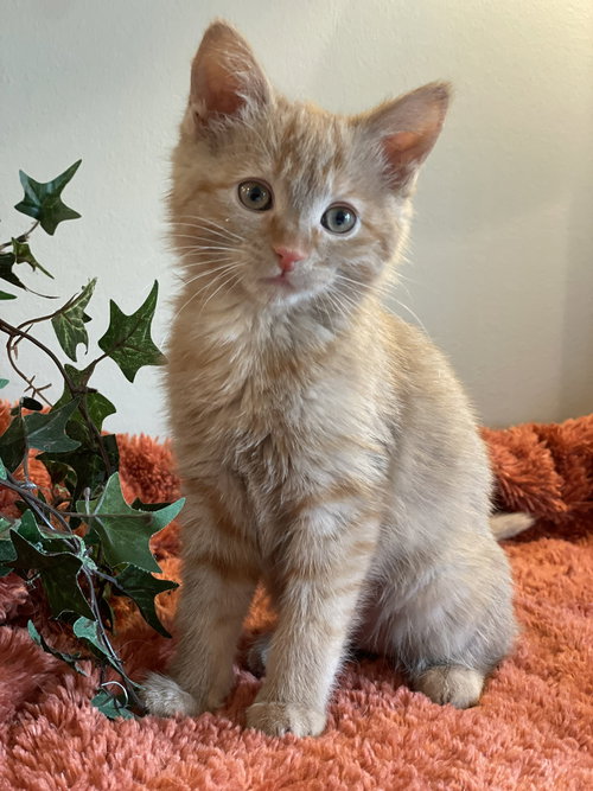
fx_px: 1188
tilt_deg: -3.5
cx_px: 296
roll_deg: -1.5
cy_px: 396
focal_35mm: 52
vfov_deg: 36.8
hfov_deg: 28.0
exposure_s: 1/40
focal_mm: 6
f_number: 2
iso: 160
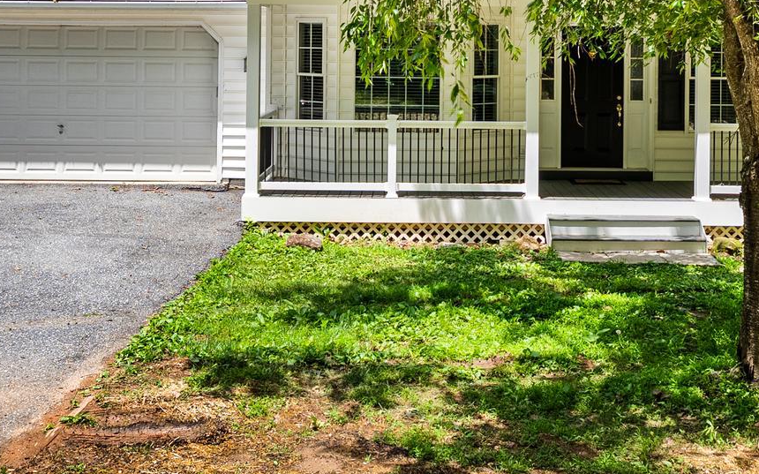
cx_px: 429
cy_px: 20
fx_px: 1055
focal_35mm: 51
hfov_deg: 39.5
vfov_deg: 24.4
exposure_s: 1/640
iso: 320
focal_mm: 21
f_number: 7.1
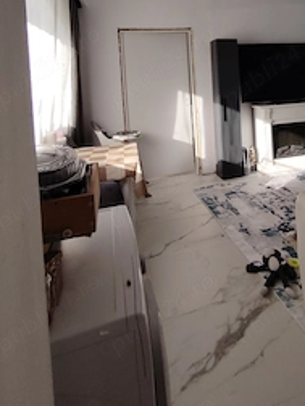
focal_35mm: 27
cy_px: 93
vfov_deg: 61.1
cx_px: 218
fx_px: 317
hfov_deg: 49.8
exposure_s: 1/238
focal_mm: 1.42
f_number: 2.2
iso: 100
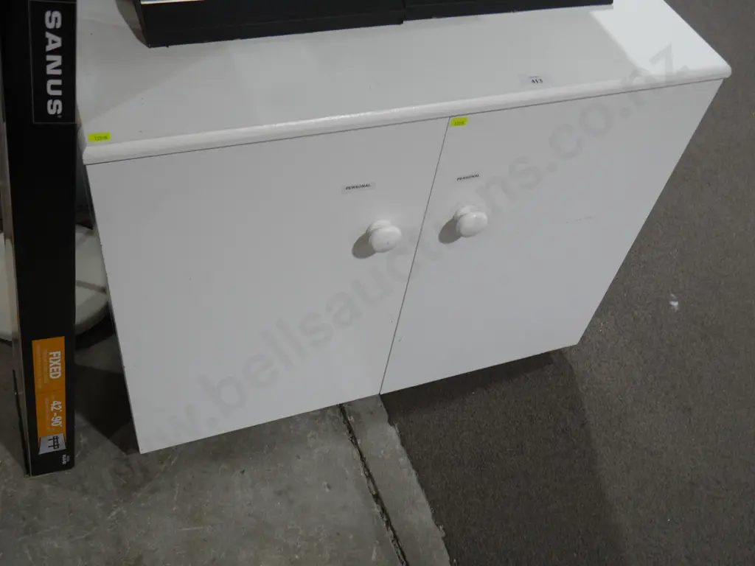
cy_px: 283
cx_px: 378
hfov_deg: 51.4
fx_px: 785
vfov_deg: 39.7
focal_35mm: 36
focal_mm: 18
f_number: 4
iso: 200
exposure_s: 1/60
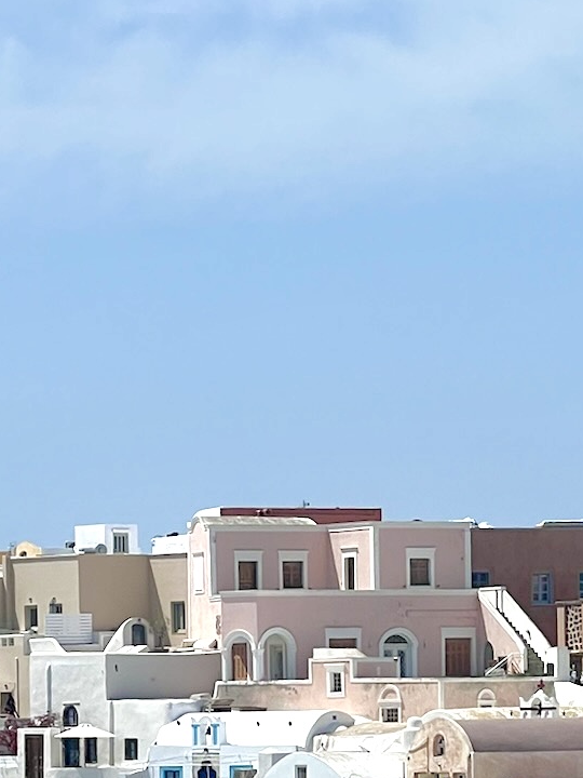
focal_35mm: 219
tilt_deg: -2.5
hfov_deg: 6.8
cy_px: 998
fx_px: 4918
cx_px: 27
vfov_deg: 8.9
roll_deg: +1.1
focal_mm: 9
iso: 32
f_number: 2.8
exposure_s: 1/2273
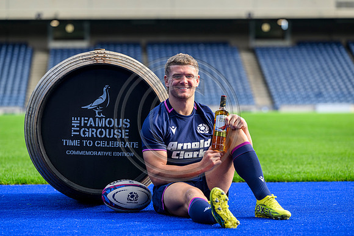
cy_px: 118
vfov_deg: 9.5
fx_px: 1426
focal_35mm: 145
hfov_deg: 14.2
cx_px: 177
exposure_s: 1/200
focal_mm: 145
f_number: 4
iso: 200
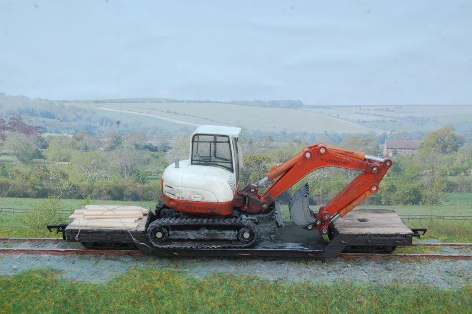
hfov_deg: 37.9
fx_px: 688
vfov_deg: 25.7
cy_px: 157
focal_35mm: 52
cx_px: 236
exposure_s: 1/25
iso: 200
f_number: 13
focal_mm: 35
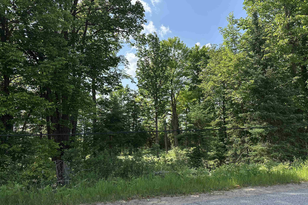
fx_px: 214
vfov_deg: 51.3
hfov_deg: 71.5
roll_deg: +2.0
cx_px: 154
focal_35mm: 25
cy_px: 105
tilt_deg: +9.2
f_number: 1.78
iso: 80
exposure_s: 1/4762
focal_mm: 6.86
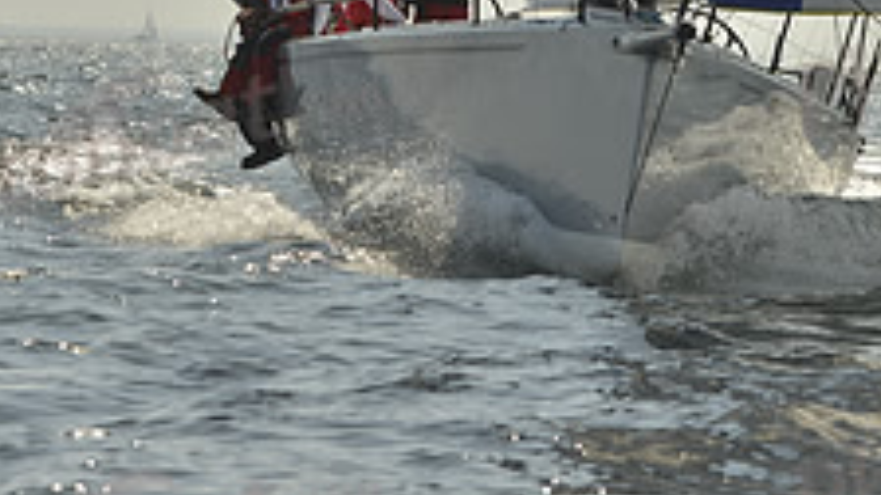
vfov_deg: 4.3
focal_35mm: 285
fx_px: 6658
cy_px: -108
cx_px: 590
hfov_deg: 7.6
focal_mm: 105
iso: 200
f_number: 6.3
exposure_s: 1/2500
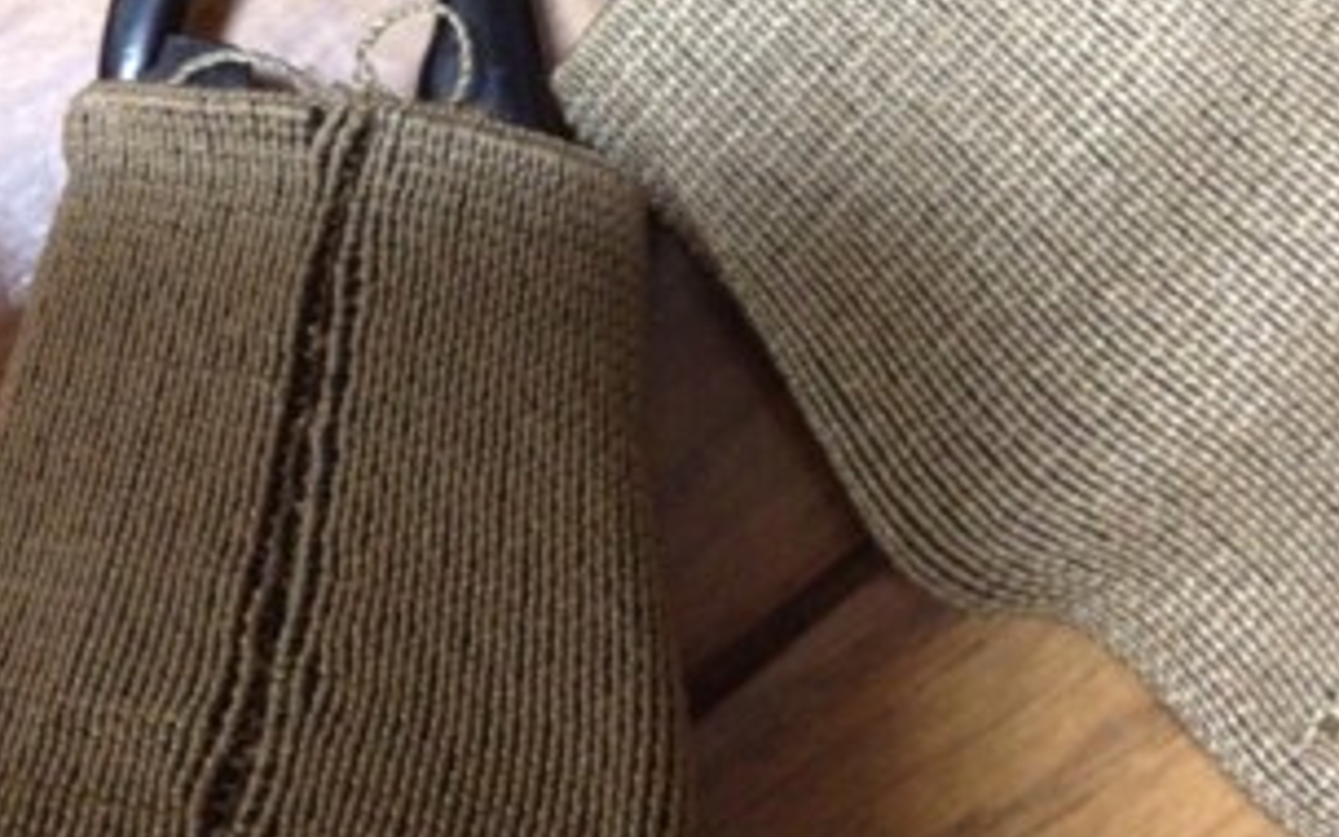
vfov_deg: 22.2
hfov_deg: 36.9
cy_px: -93
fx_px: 2007
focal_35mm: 55
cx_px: 639
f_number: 2.4
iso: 500
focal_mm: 4.28
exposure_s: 1/15
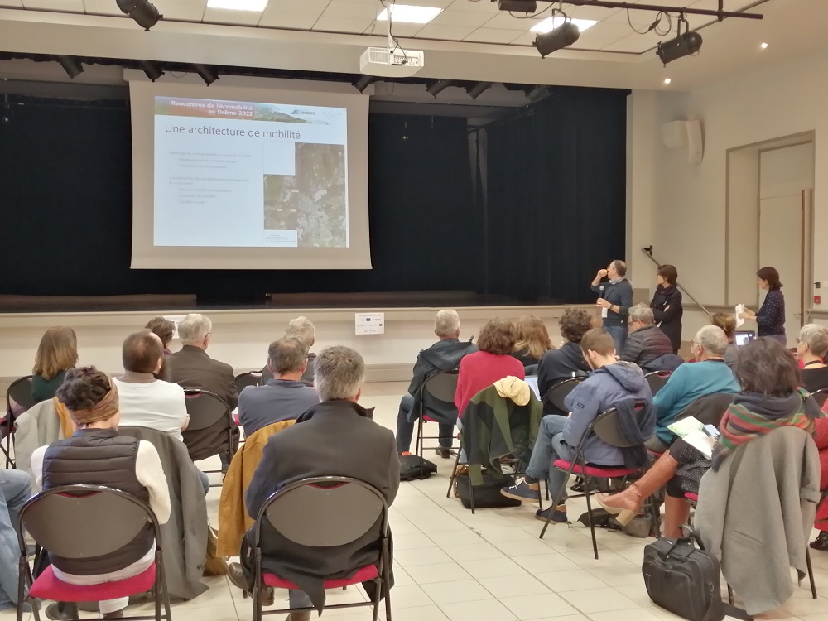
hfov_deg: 50.1
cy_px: 310
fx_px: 885
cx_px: 414
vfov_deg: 38.7
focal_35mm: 37
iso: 250
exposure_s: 1/33.3
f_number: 1.8
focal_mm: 3.62
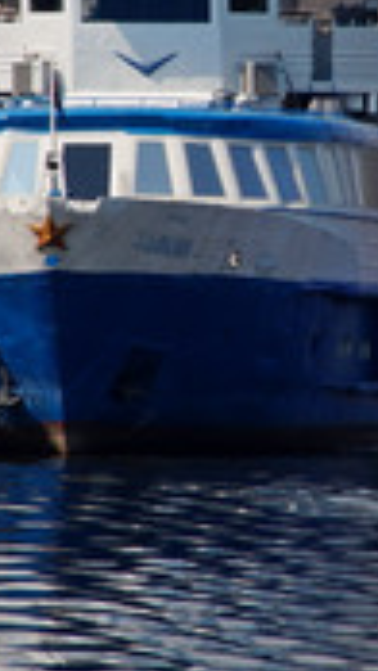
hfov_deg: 1.2
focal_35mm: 1040
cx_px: 255
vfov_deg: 2.1
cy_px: 162
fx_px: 18514
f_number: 8
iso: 100
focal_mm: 180
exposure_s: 1/400
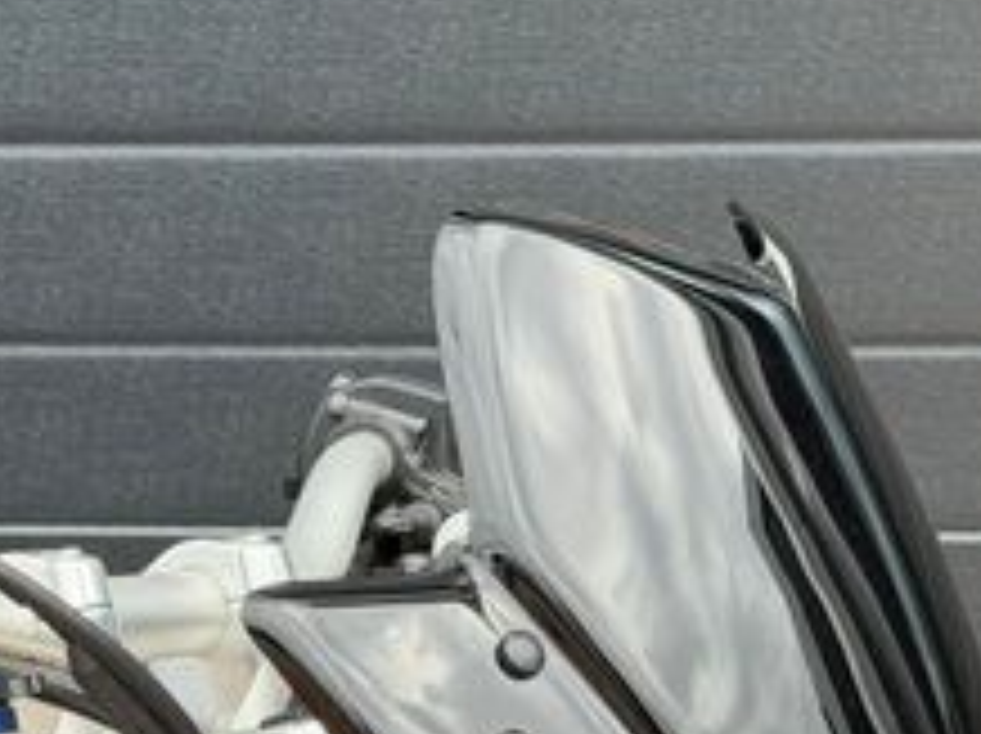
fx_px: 3991
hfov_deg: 13.8
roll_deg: +0.7
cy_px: 793
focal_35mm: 141
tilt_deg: -19.2
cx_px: 40
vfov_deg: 10.4
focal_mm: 6.76
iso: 100
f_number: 1.78
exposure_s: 1/778
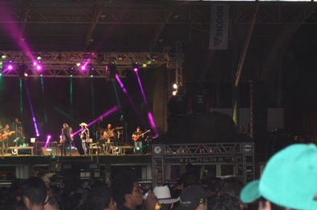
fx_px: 1175
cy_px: 108
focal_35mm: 134
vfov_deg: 10.2
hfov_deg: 15.3
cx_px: 78
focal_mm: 55
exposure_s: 1/30
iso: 1600
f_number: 5.6
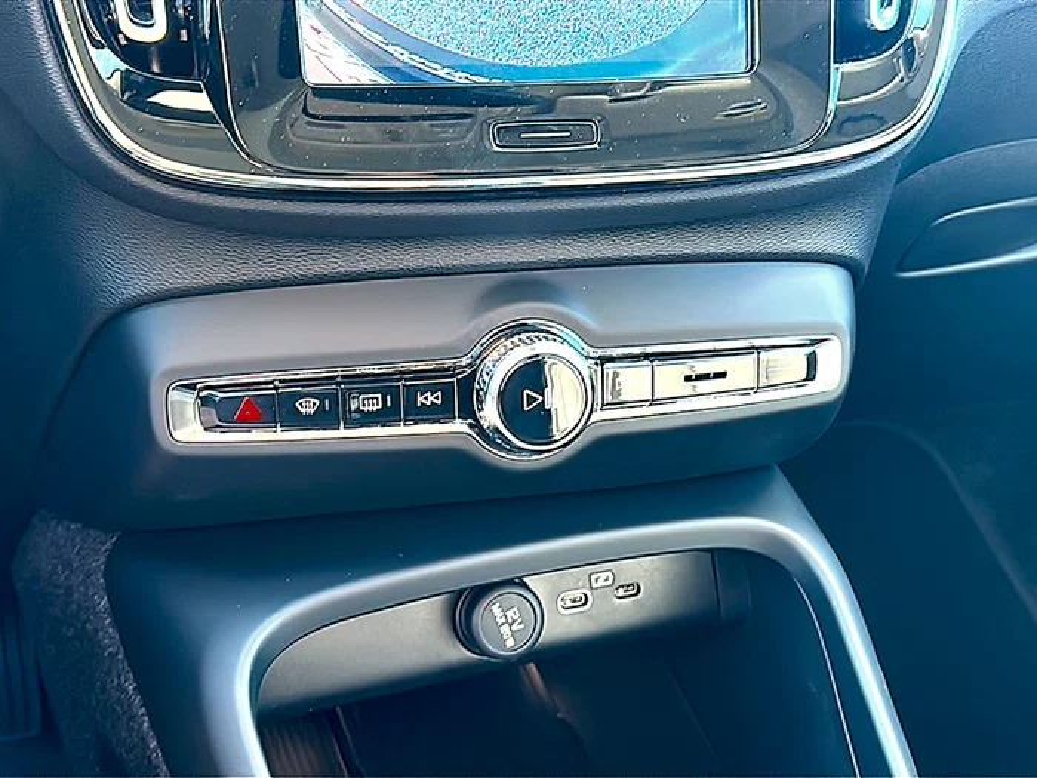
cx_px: 518
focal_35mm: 38
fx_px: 1138
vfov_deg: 37.7
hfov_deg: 49.0
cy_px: 389
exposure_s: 1/67
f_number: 1.78
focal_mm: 6.86
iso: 200
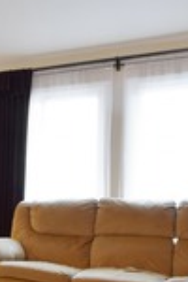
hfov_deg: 18.3
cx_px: -111
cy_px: 191
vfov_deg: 31.1
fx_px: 501
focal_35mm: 64
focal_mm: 10
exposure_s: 1.6
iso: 200
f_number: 8
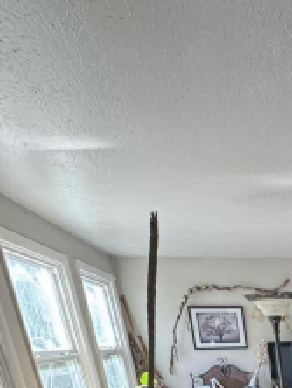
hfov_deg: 27.2
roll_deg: +3.1
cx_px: 404
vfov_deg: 32.4
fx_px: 471
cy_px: 516
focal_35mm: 42
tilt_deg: -19.3
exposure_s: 1/99
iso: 160
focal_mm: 2.22
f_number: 2.2
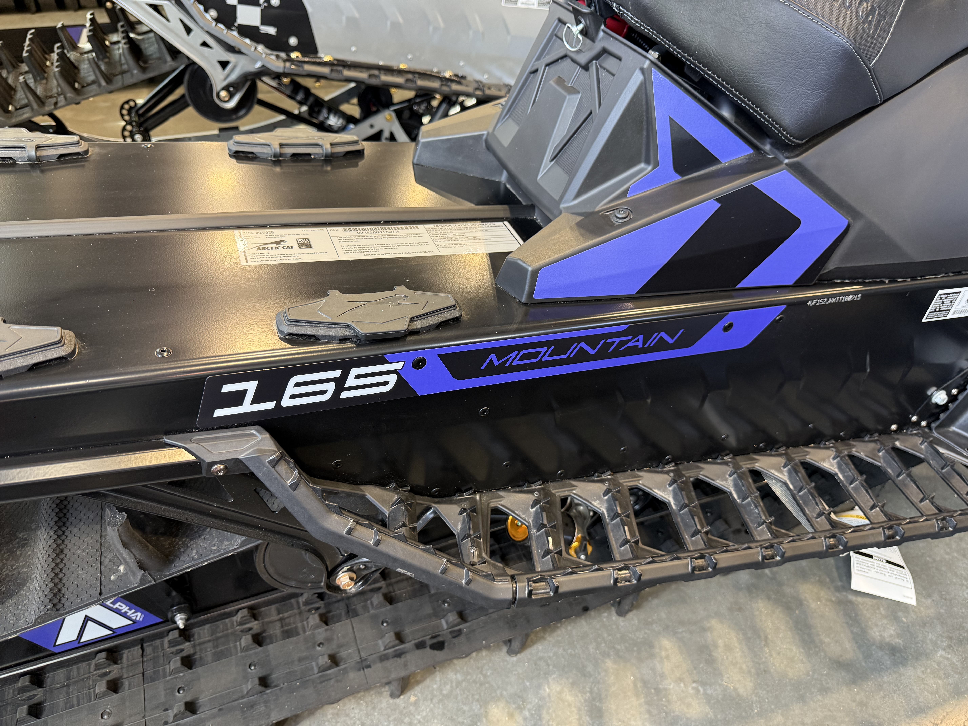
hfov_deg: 71.6
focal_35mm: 24
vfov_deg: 56.8
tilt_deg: -40.7
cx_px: 484
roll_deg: -2.5
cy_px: 363
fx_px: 671
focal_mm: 6.76
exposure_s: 1/61
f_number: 1.78
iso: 200
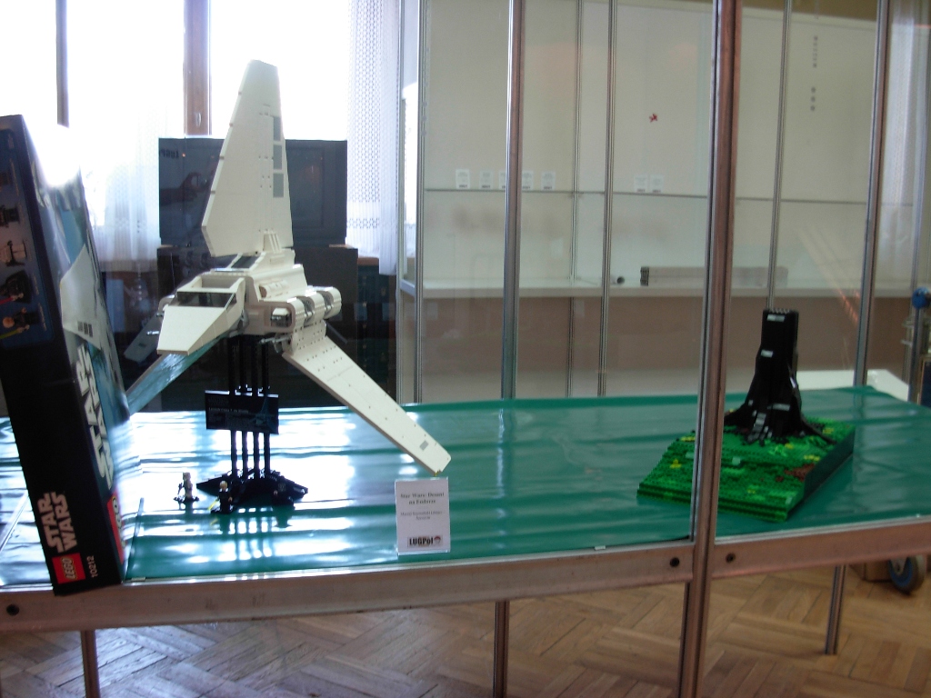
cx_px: 466
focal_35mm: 38
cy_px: 349
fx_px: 1022
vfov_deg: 37.7
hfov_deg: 49.0
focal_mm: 6.3
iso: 79
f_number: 2.9
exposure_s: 1/8.4
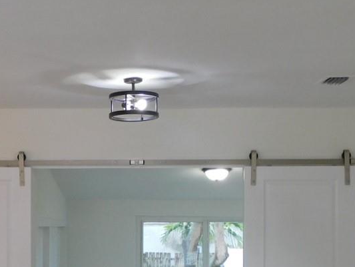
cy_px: 216
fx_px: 739
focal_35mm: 72
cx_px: 103
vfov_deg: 20.2
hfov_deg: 26.8
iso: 125
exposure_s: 1/30
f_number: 3.3
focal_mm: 4.3
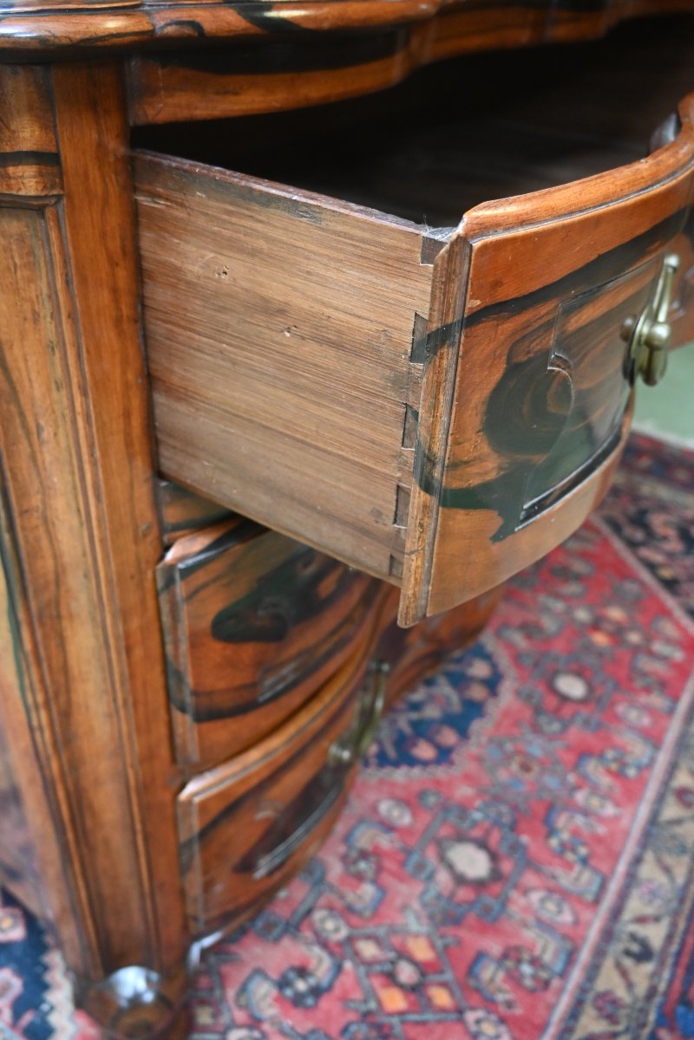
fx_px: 846
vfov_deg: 63.2
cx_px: 347
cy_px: 520
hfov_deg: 44.6
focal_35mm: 29
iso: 1800
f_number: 3.5
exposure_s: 1/125
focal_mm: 19.5
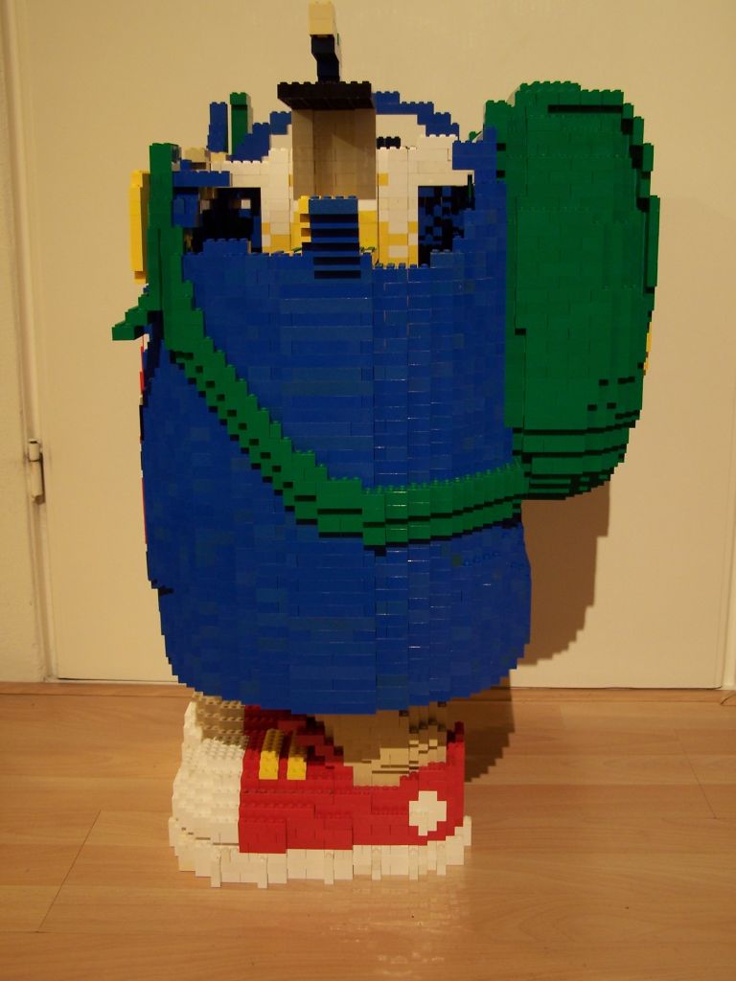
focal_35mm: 40
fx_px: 1134
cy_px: 490
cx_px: 368
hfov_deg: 36.0
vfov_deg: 46.8
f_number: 2.8
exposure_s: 1/2
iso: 80
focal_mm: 6.7
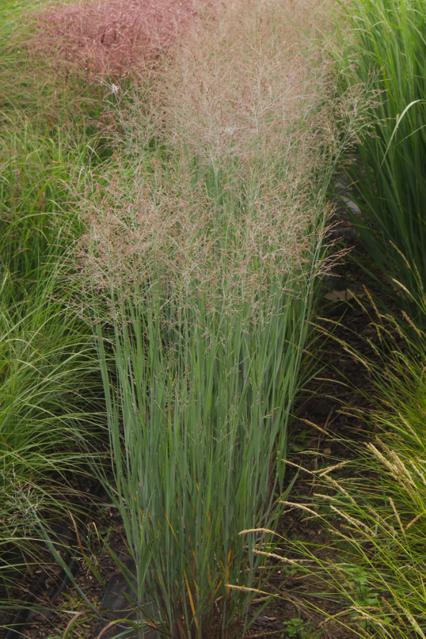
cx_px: 213
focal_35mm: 82
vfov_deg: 24.6
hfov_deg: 16.6
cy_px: 320
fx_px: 1464
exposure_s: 1/100
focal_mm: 55
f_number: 13
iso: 1250
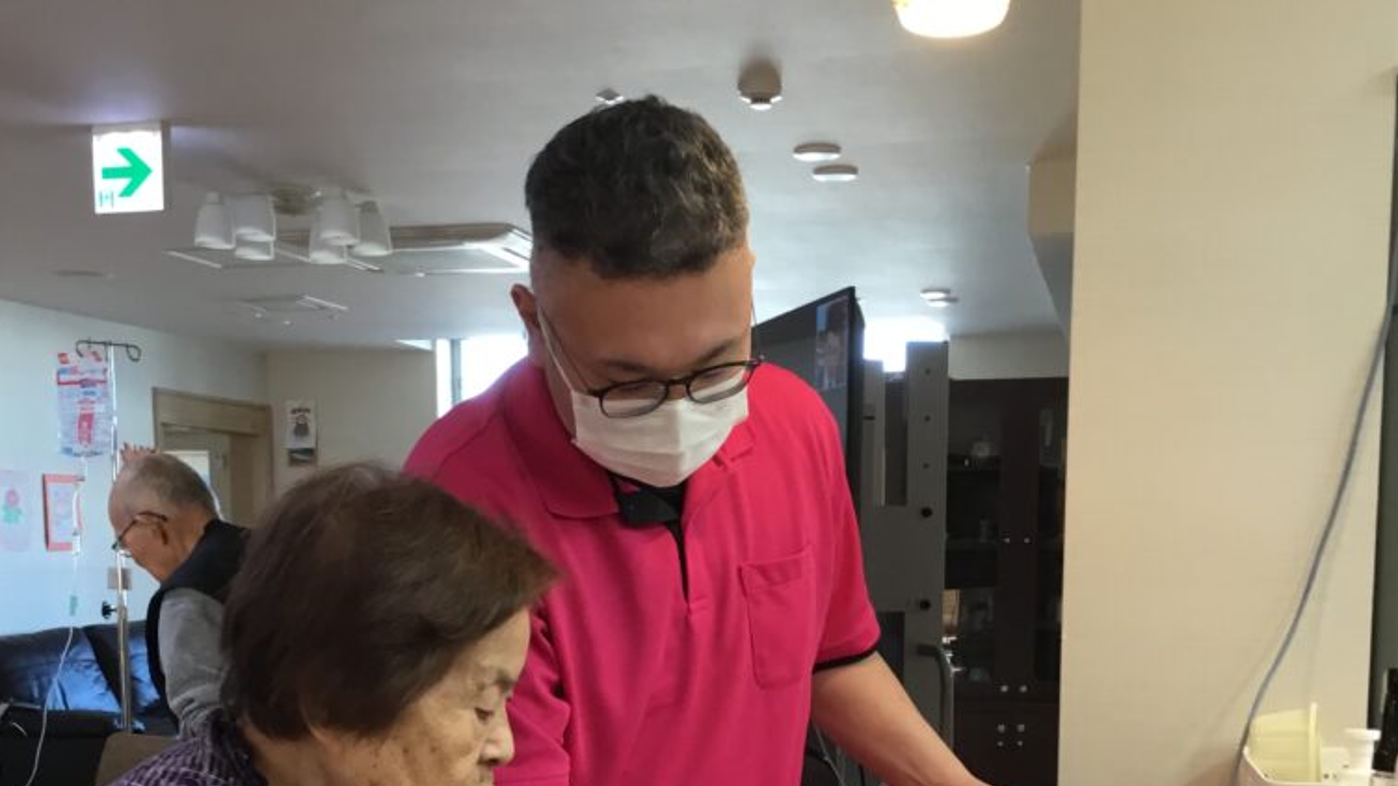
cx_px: 697
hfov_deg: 44.6
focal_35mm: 46
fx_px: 1705
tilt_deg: -8.4
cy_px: 708
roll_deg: +0.7
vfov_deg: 25.2
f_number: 2.4
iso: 50
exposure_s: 1/30
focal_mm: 3.3
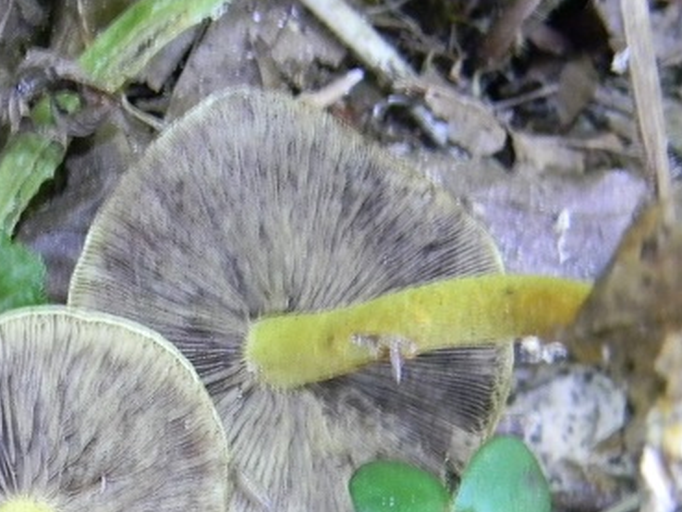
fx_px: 3547
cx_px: 153
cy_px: 523
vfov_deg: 8.2
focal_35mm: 180
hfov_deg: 11.0
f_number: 4.5
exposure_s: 1/4.9
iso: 400
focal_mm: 15.1
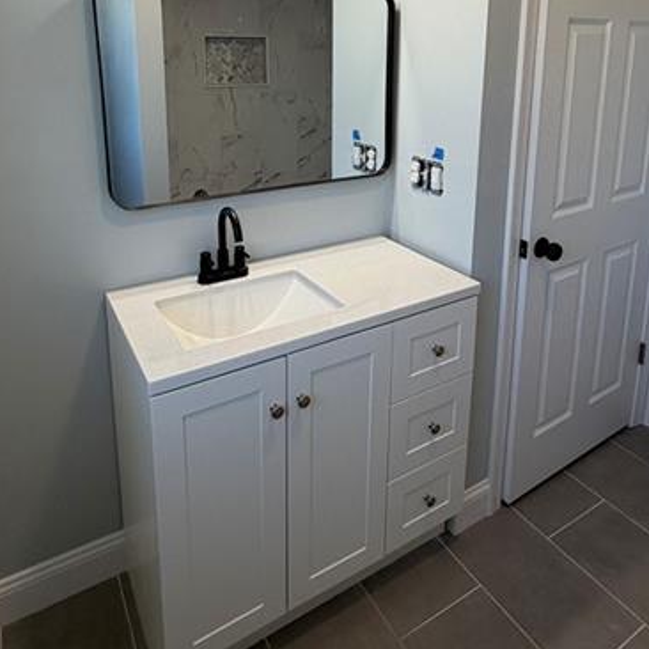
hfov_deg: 60.9
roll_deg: +0.2
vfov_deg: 58.1
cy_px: 168
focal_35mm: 26
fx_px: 552
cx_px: 323
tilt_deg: -11.9
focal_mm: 2.22
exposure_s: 1/120
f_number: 2.2
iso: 100
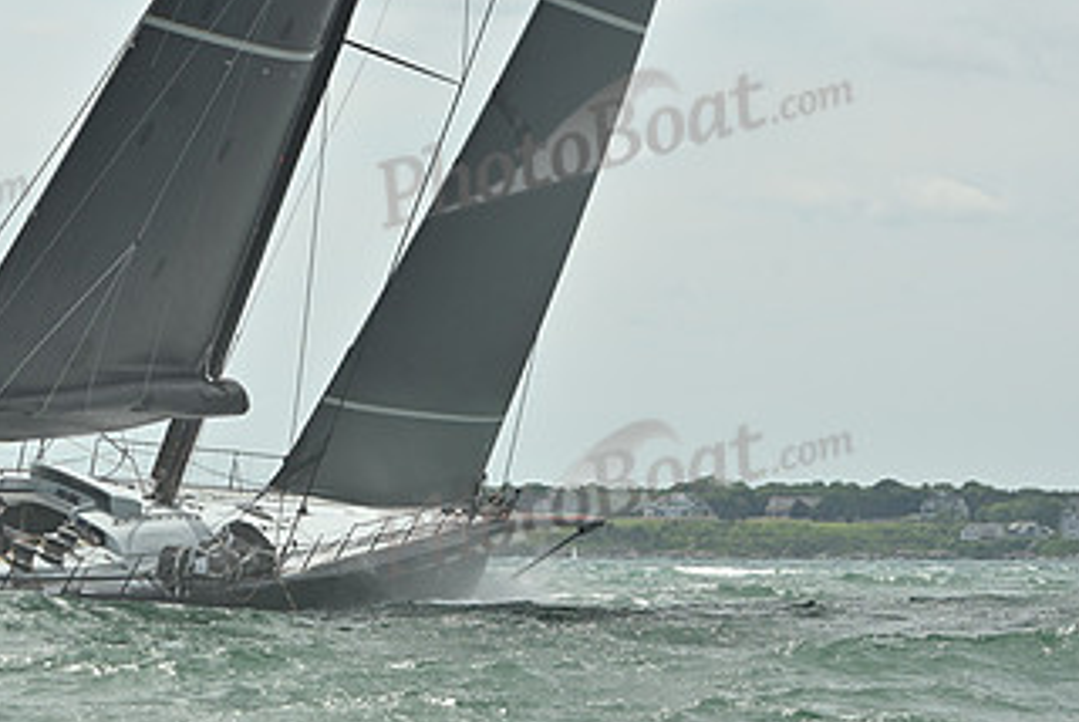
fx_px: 6090
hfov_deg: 10.1
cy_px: 363
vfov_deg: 6.8
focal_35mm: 203
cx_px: 206
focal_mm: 112
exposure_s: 1/1250
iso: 250
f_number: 9
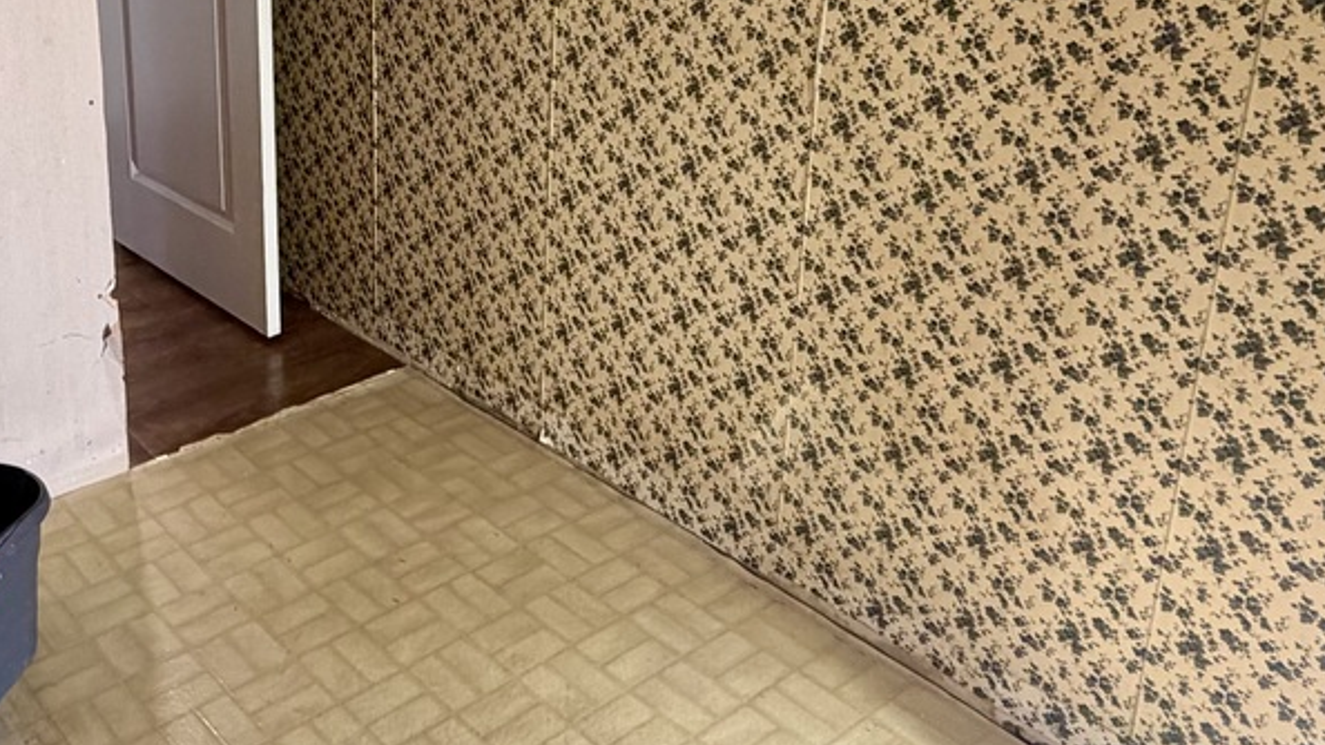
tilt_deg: -15.9
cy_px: 105
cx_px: 368
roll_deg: +1.1
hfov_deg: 52.2
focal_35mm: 37
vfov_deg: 30.8
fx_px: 1300
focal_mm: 2.22
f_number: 2.2
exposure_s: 1/60
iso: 200
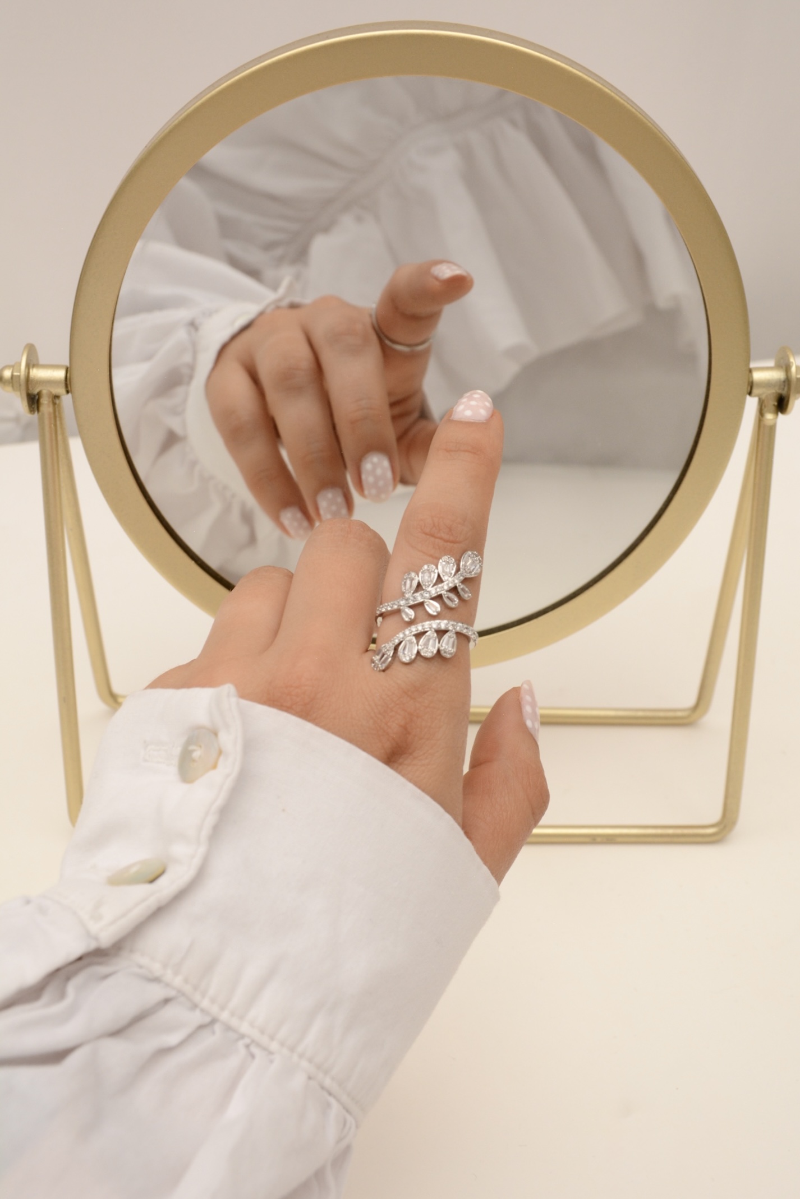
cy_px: 600
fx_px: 1500
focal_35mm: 45
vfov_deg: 43.6
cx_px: 400
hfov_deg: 29.9
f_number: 10
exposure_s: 1/400
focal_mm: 30
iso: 500
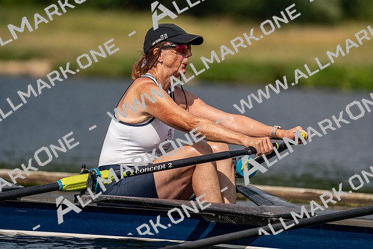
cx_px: 186
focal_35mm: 470
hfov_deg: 4.4
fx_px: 4871
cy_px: 124
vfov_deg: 2.9
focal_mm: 470
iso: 160
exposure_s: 1/1600
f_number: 6.3
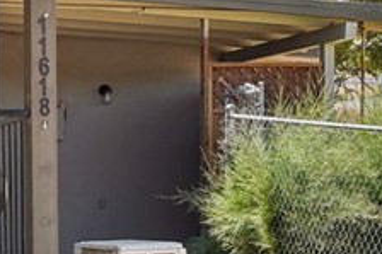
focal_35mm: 160
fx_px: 1696
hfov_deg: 11.7
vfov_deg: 8.6
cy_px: 89
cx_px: -333
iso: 100
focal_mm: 35
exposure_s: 1/100
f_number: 8
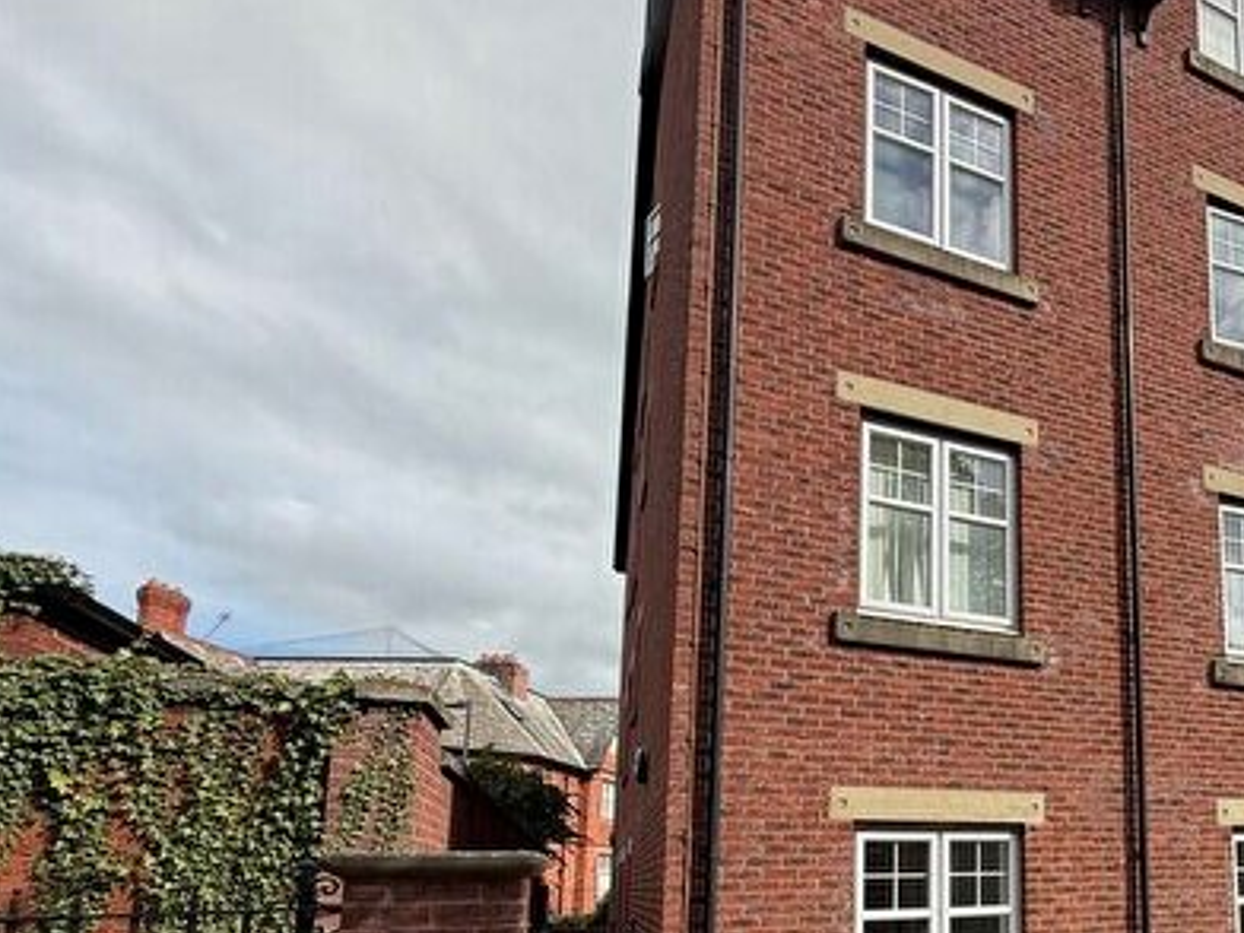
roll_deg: +1.8
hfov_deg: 60.1
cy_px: 754
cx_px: 1095
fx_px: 898
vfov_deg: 51.3
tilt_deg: +8.8
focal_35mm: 25
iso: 20
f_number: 2.2
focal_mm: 2.22
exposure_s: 1/779
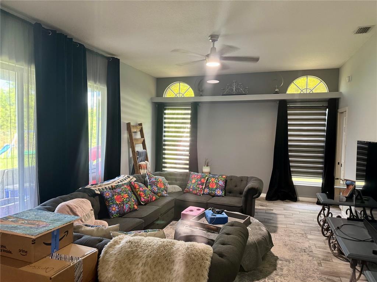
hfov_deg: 71.6
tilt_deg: -3.6
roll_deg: -1.5
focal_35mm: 24
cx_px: 188
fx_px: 261
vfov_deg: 56.8
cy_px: 141
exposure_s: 1/60
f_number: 1.78
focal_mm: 6.76
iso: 400
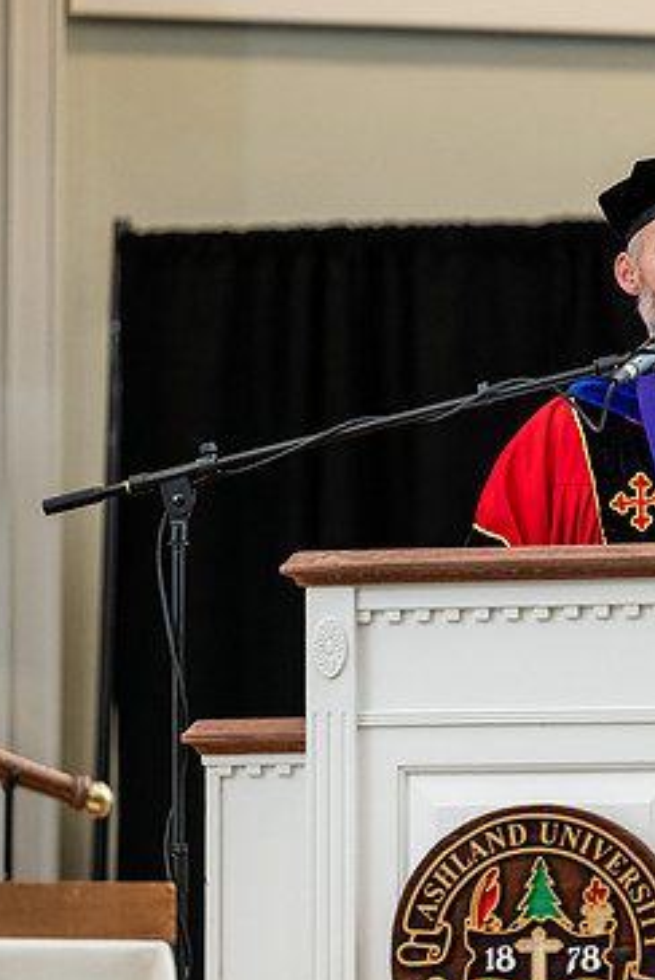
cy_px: 503
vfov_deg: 8.1
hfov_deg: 5.4
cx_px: 693
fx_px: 6918
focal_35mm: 254
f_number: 3.2
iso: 1600
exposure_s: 1/200
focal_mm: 160
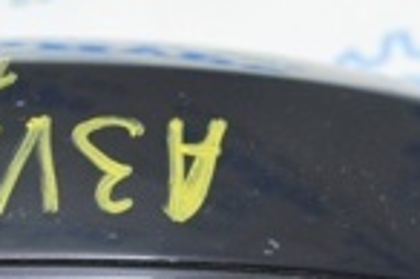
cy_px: 289
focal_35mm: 158
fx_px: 1841
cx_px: 170
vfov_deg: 8.6
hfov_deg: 13.0
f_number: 4
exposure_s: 1/40
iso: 400
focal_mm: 24
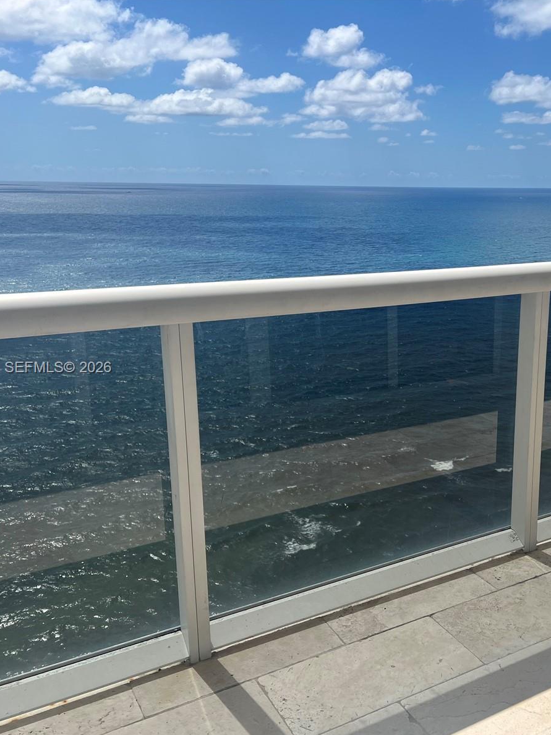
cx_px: 414
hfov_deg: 39.6
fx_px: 743
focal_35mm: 35
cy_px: 368
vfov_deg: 52.6
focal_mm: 5.7
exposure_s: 1/5882
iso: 50
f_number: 1.5
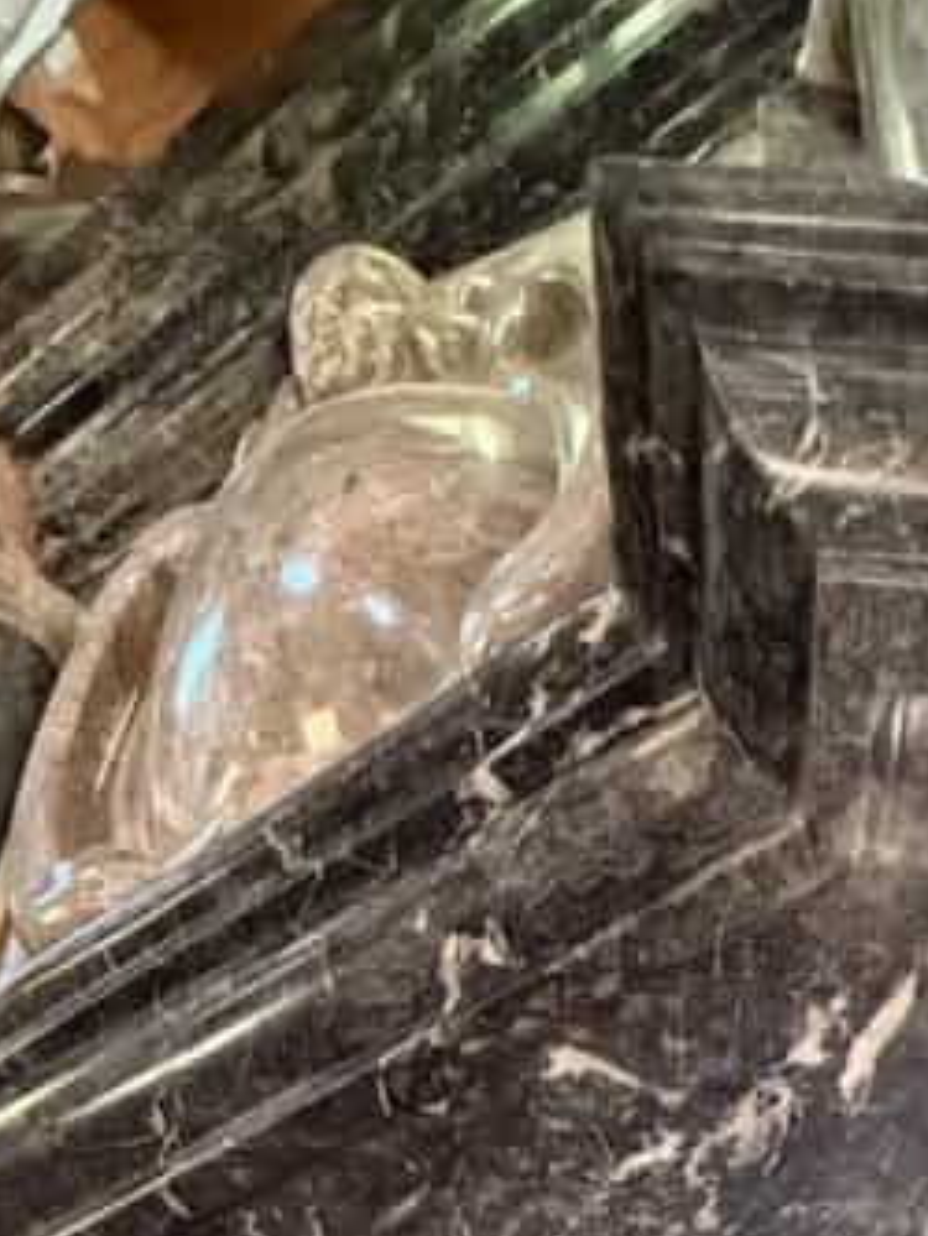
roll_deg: +1.2
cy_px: 1830
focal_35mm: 43
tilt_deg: +31.1
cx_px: 787
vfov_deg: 28.9
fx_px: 1536
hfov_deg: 32.4
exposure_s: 1/60
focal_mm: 2.22
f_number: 2.2
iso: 1250
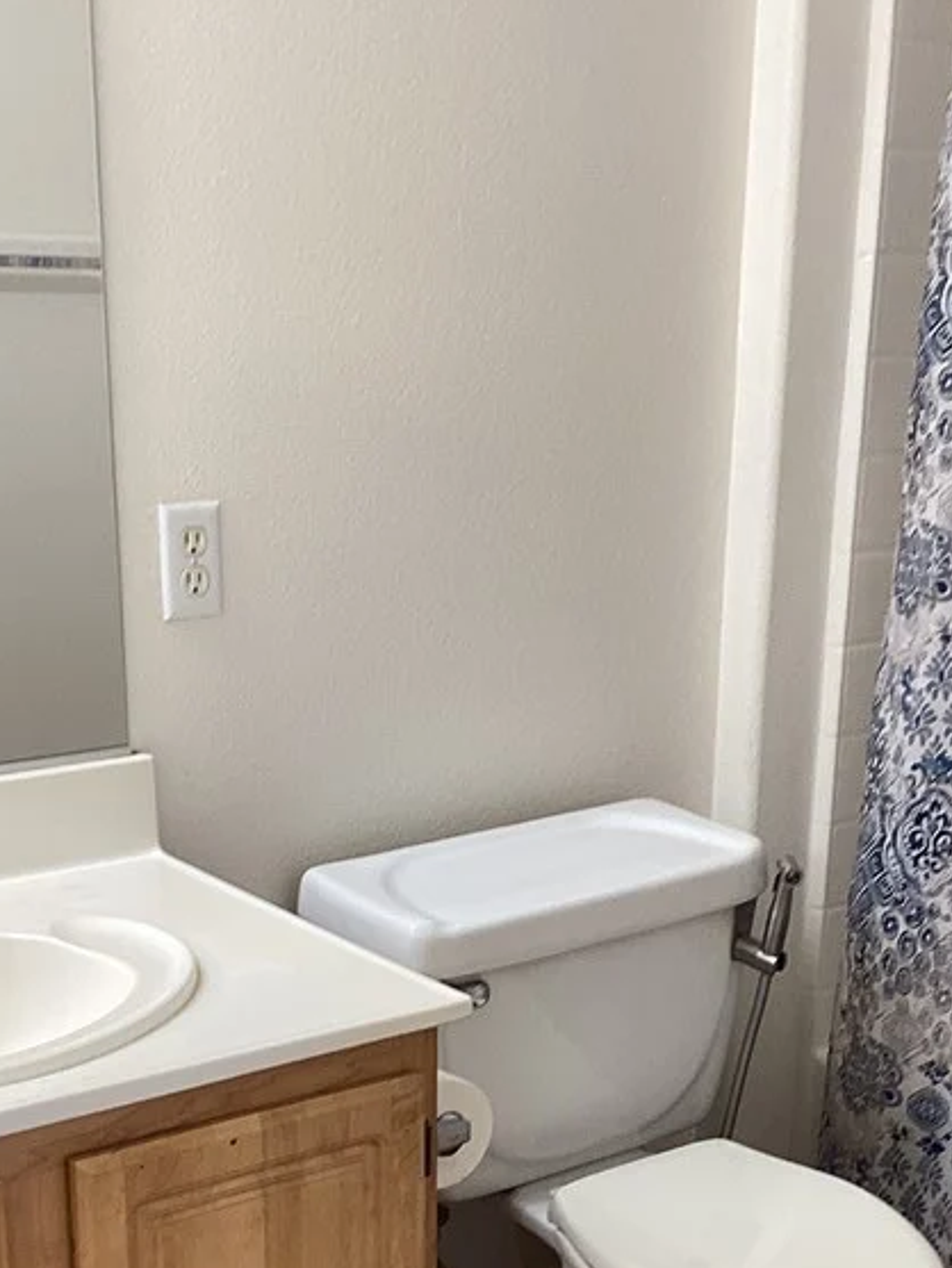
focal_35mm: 57
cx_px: 474
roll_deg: -1.6
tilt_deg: -21.0
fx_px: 2089
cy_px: 1020
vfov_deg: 32.8
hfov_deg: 25.7
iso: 64
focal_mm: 3.3
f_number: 2.4
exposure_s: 1/60
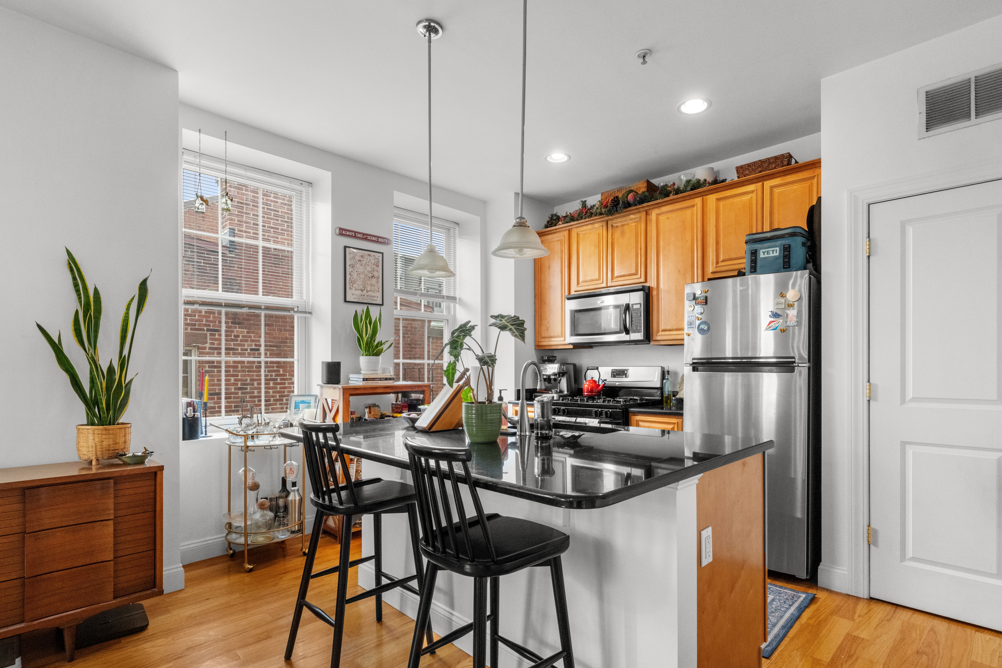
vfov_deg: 66.9
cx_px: 518
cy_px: 365
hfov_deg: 89.6
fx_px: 504
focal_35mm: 18
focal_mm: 15.1
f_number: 11
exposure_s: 1/25
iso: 3200
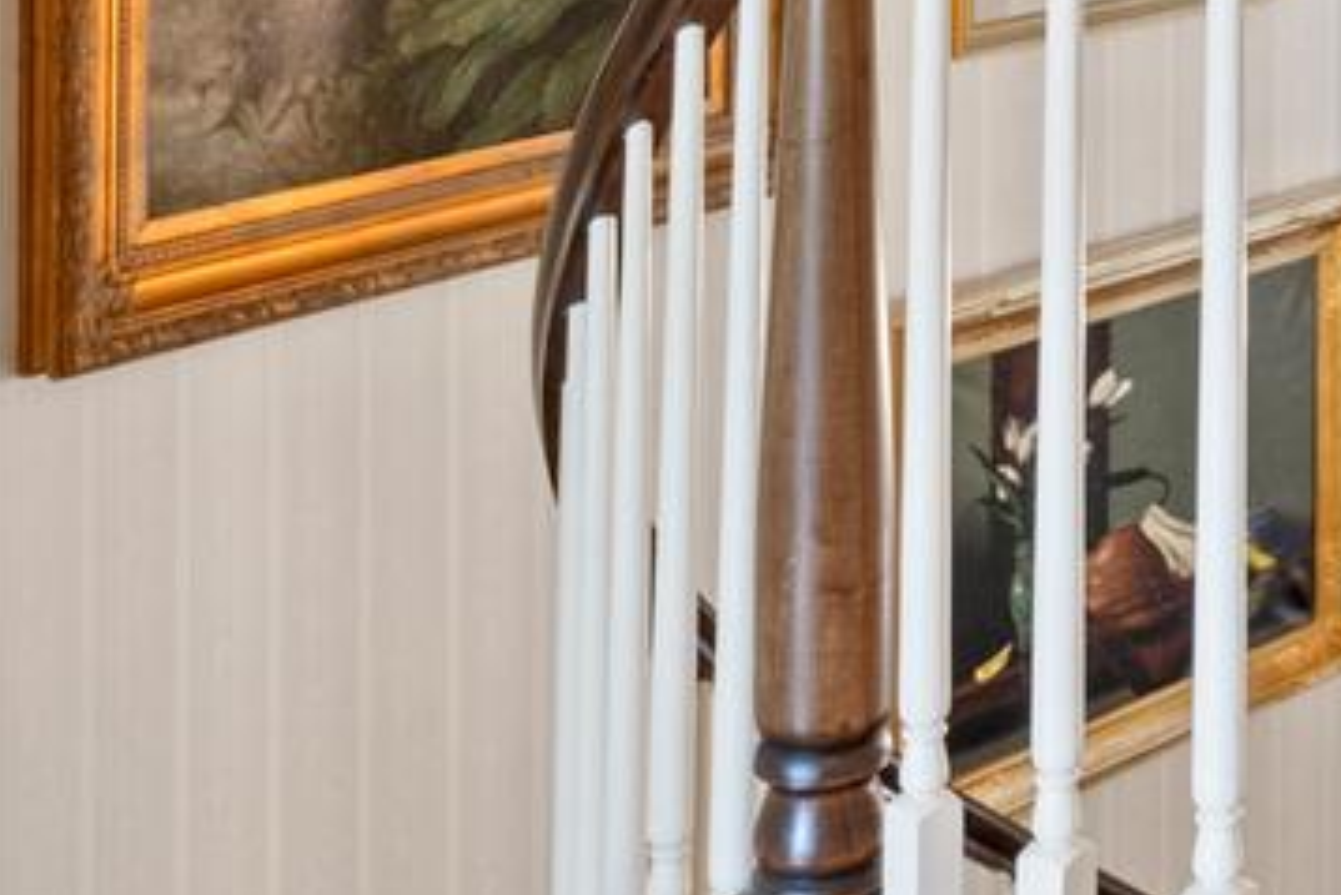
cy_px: -601
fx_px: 2981
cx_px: 1671
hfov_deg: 23.0
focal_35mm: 80
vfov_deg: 15.3
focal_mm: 14
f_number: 8
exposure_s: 1/4
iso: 400
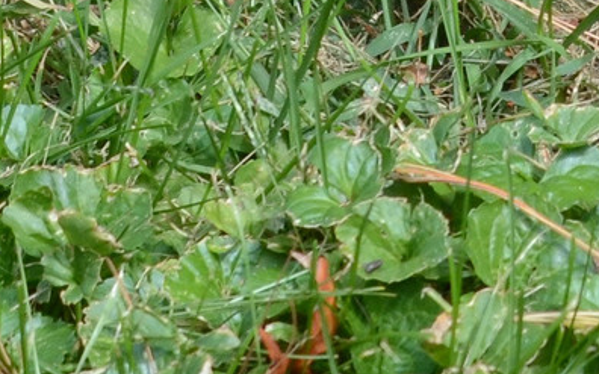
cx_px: 259
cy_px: -816
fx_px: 12269
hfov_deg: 2.8
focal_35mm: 752
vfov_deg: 1.7
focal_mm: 78
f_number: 6.3
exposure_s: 1/640
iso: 400
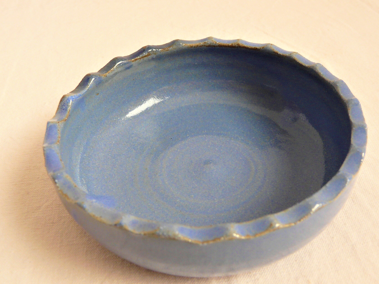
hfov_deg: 48.9
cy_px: 146
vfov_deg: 37.7
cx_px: 215
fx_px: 416
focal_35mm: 38
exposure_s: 1/100
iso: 100
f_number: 2.8
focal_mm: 5.3
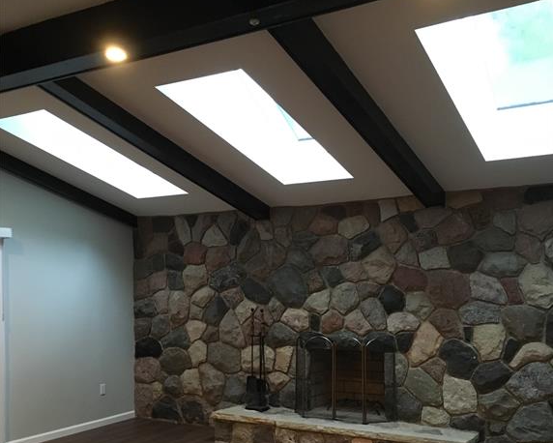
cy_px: 285
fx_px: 622
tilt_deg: +1.3
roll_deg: +0.9
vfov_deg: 38.8
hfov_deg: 47.9
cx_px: 276
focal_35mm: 38
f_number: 2.2
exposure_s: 1/30
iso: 250
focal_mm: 4.15
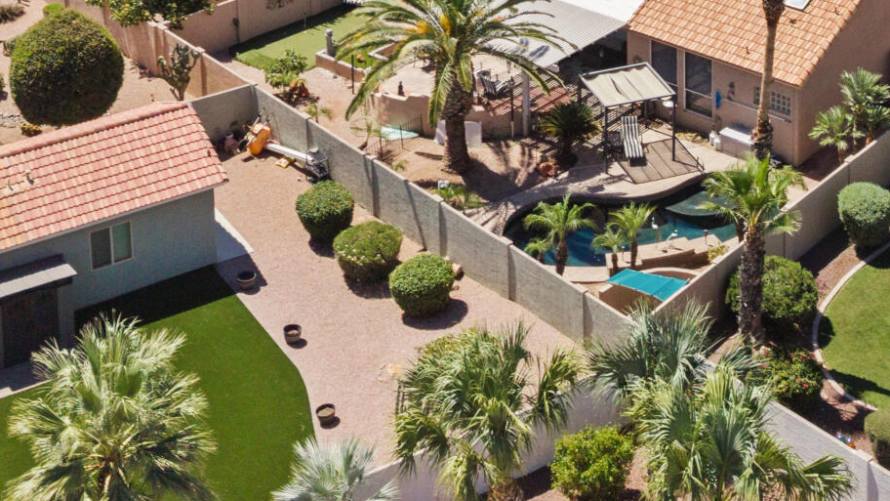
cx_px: 667
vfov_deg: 12.6
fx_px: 2030
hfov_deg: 24.5
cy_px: -451
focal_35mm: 86
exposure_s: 1/6000
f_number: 1.8
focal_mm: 8.67
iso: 200
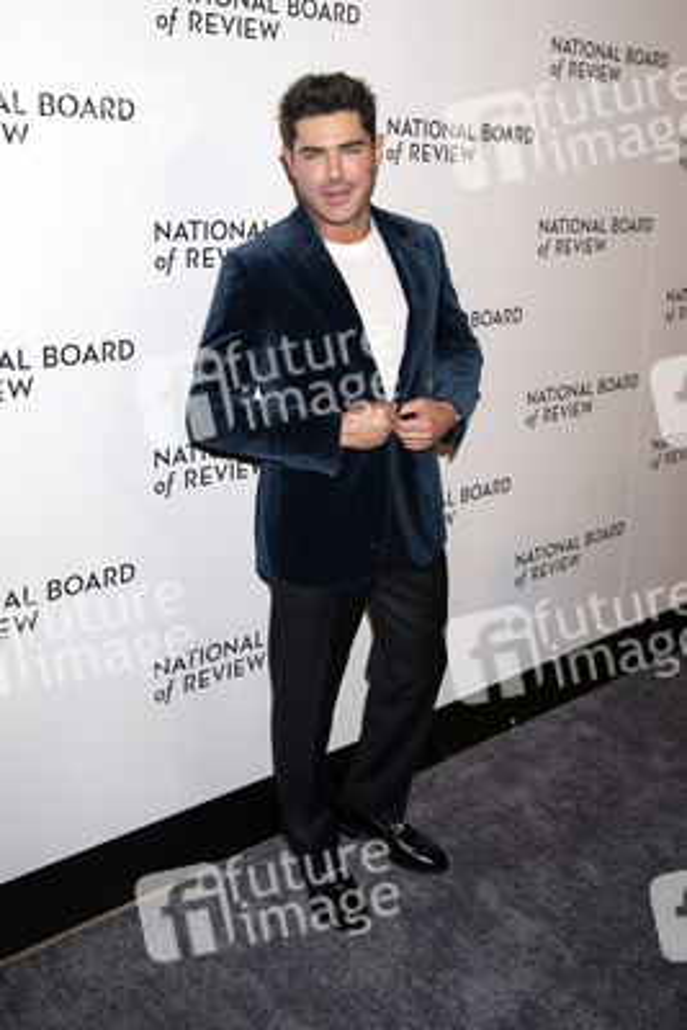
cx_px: 344
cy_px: 515
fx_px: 887
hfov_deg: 42.4
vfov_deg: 60.3
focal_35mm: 31
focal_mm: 31
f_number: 5.6
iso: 400
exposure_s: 1/200
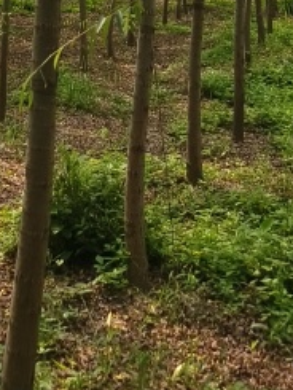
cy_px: -259
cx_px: 32
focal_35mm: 100
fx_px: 1128
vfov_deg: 17.0
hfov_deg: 14.7
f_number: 1.75
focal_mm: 5.5
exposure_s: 1/1855
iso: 72
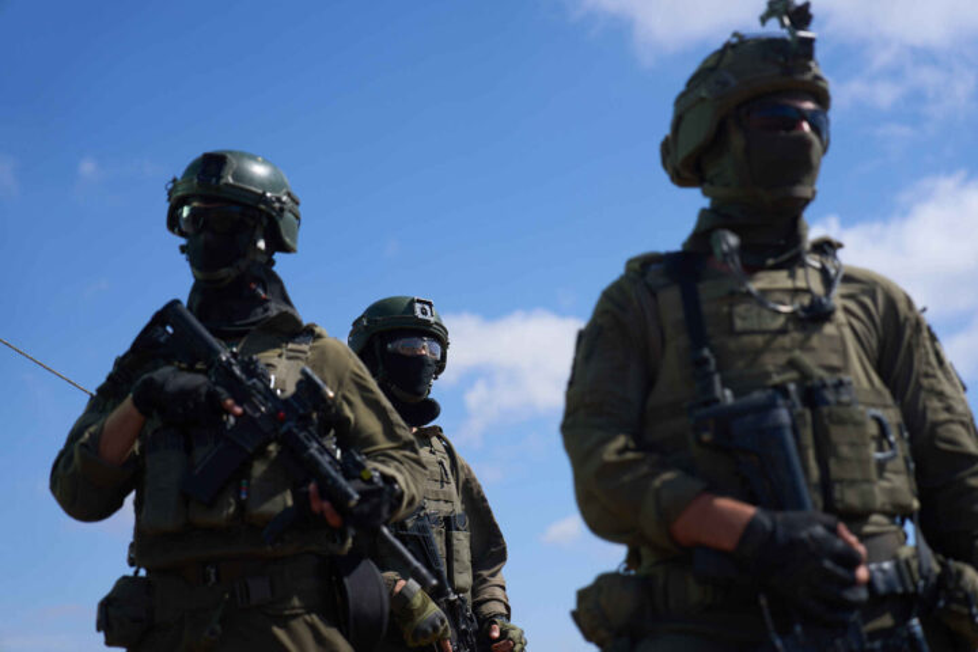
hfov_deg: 33.9
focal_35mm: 59
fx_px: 1603
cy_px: 326
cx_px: 489
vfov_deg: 23.0
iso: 50
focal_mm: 59
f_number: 2.8
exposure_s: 1/1600
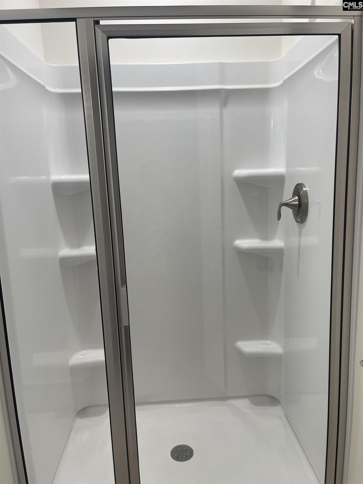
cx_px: 182
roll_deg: +2.9
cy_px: 242
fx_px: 350
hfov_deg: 54.9
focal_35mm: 25
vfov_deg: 69.4
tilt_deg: -8.5
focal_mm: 5.1
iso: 80
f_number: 1.6
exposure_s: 1/120
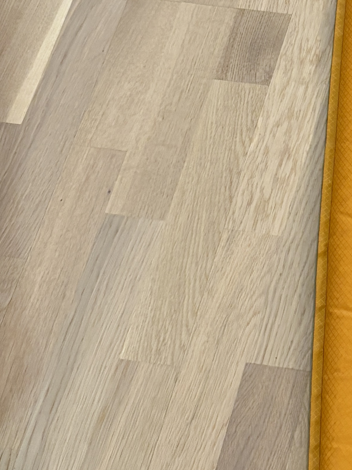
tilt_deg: -61.0
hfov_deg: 14.1
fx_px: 1261
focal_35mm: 93
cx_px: 628
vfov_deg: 20.7
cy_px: 52
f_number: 1.6
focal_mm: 5.96
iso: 200
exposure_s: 1/50
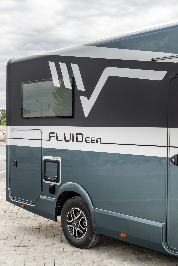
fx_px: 385
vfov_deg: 38.2
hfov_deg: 26.0
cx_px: 89
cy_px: 133
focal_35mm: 52
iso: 140
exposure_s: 1/50
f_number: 9
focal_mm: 52
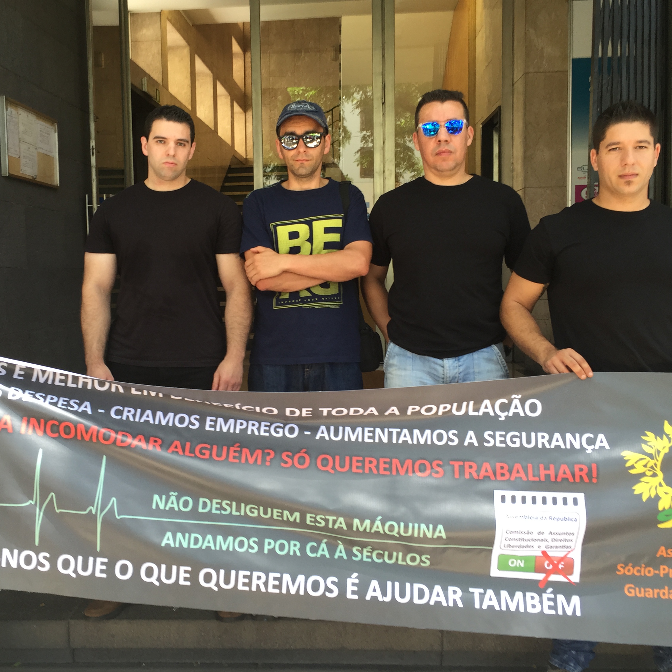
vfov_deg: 44.9
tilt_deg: -2.4
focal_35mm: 37
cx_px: 289
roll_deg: -0.6
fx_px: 813
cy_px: 331
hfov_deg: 44.8
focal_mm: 4.15
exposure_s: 1/40
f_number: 2.2
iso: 32
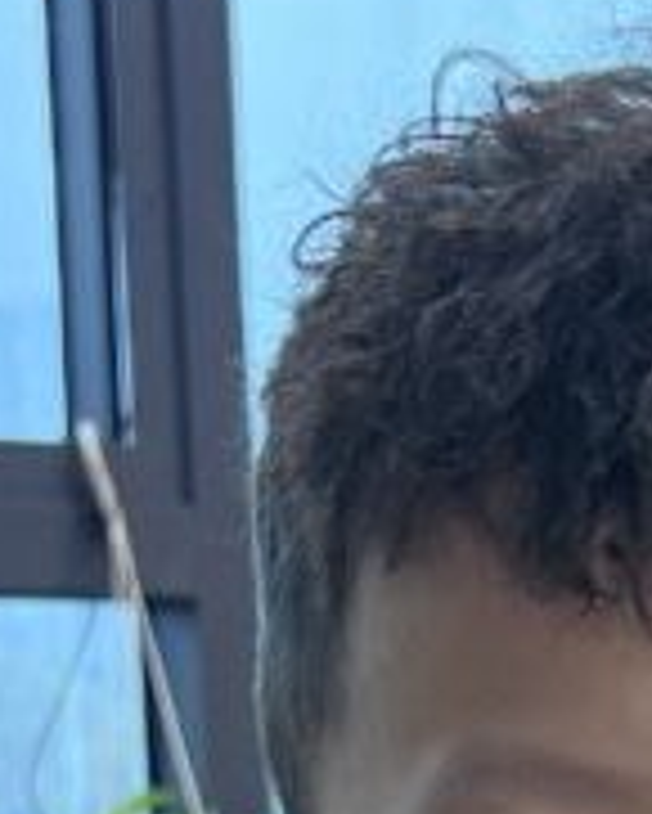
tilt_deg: -16.2
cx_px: 935
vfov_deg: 12.4
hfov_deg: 10.7
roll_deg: -0.4
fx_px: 3374
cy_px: 1534
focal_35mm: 140
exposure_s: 1/100
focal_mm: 5.7
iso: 40
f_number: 1.5
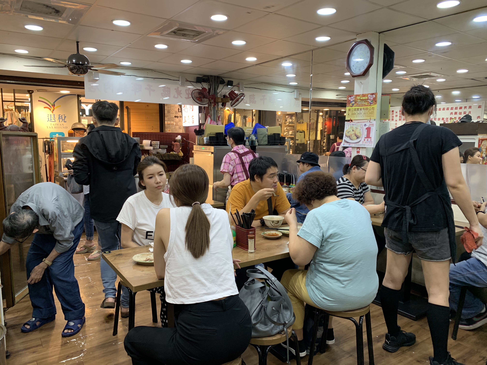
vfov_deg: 53.1
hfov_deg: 67.3
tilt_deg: -8.8
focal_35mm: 26
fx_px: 366
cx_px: 244
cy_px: 182
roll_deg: -0.4
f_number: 1.8
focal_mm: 4.25
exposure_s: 1/60
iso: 125
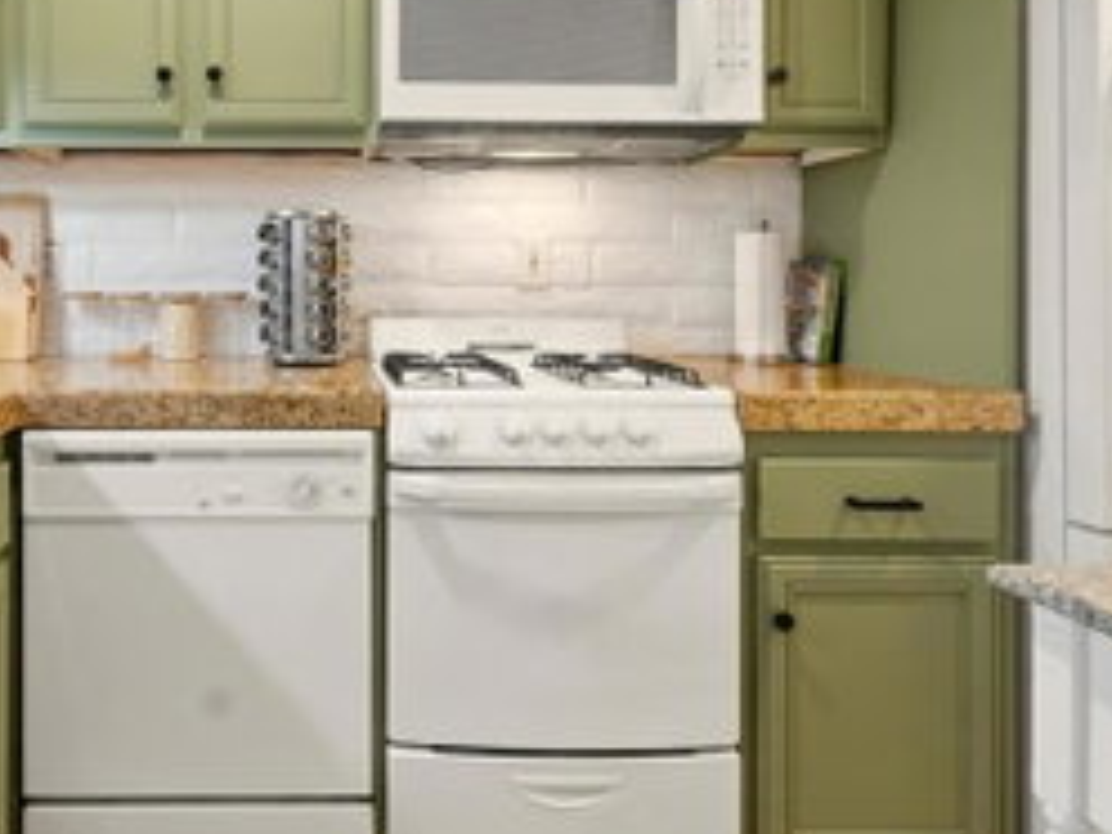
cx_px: 312
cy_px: 291
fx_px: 835
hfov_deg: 64.2
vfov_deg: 52.2
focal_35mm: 26
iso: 320
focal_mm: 14
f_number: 6.3
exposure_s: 1/200
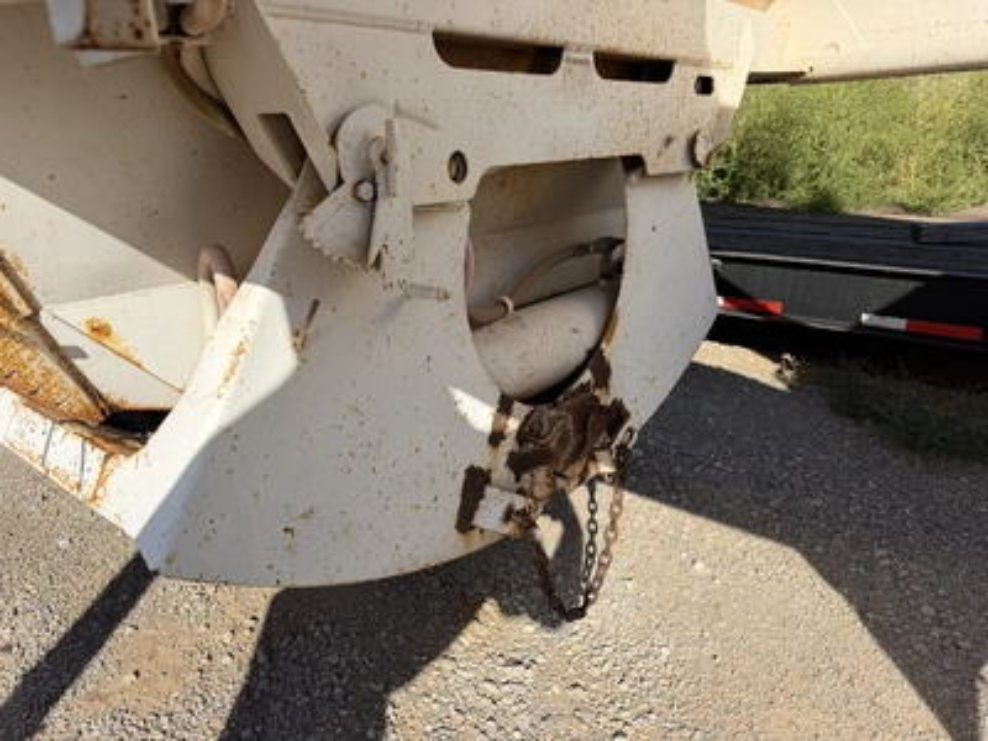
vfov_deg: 56.8
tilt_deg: -18.8
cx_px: 494
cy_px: 370
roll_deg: +3.0
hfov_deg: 71.6
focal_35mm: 24
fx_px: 685
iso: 80
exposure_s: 1/4167
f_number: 1.78
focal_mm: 6.76
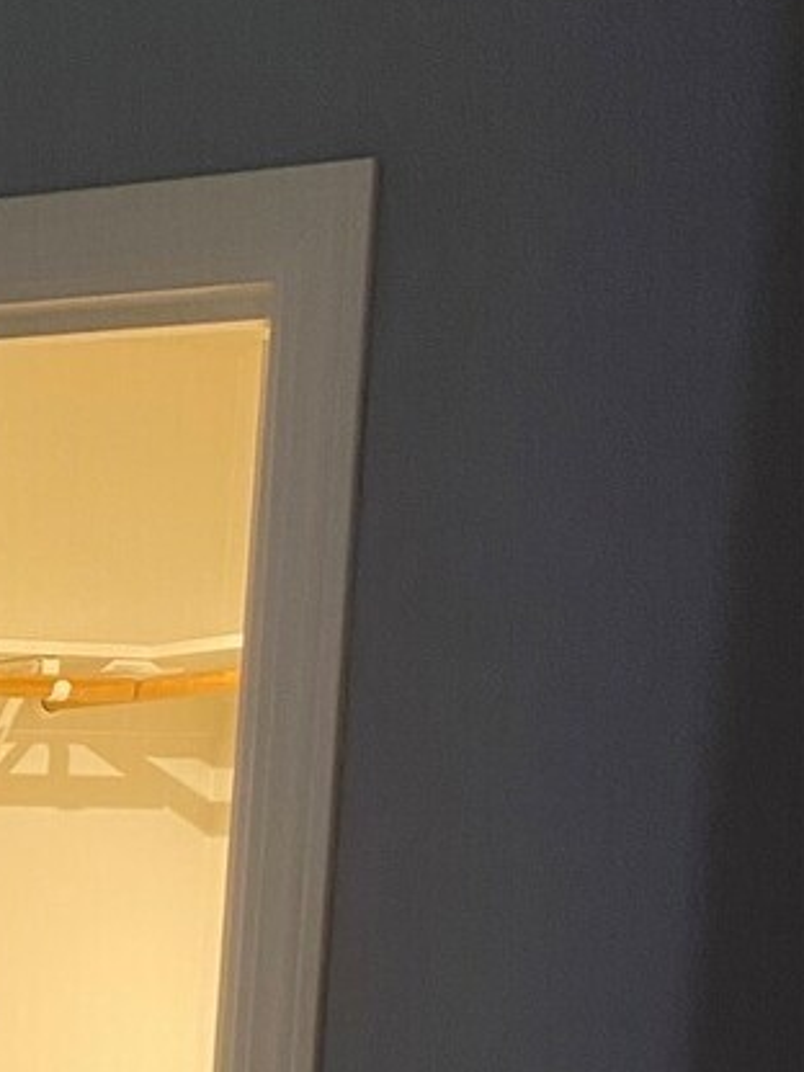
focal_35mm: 90
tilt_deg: -9.6
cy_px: 1404
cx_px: -580
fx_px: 2787
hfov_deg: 14.7
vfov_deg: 19.9
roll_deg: +0.3
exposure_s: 1/60
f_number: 1.8
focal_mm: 4.25
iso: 100
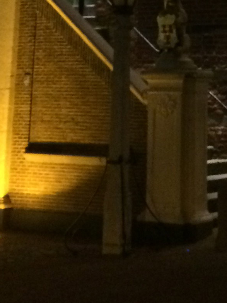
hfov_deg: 12.2
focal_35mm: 121
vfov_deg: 14.3
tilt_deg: +17.5
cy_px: -250
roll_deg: -1.2
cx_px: 187
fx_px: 1057
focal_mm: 4.15
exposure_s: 1/17
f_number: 2.2
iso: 320
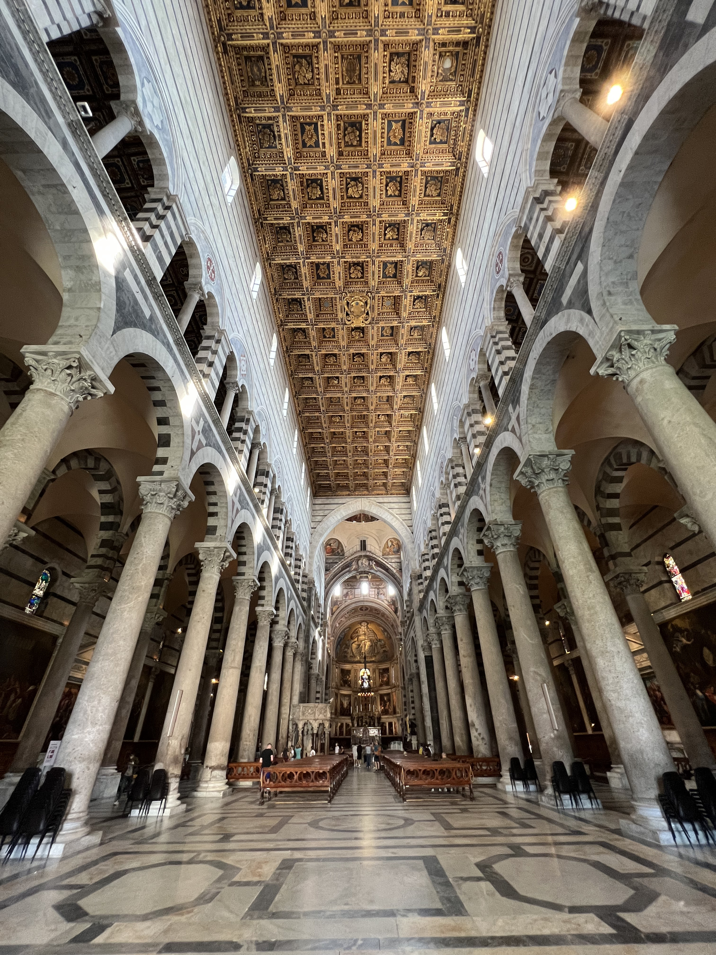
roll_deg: -0.1
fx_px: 359
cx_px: 358
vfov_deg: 106.2
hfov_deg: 89.9
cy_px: 478
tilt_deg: +34.5
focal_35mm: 13
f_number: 1.8
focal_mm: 1.57
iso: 250
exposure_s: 1/61
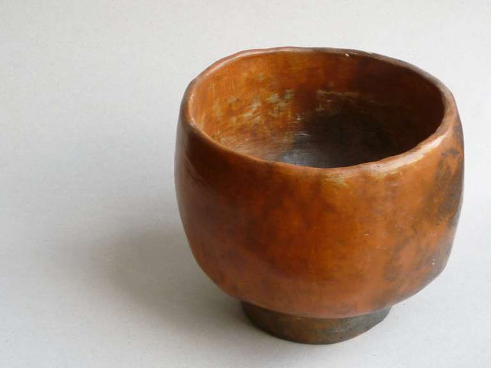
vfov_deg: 20.4
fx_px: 1021
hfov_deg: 27.0
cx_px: 246
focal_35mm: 72
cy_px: 184
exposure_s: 1/30
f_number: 4
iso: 160
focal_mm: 6.5
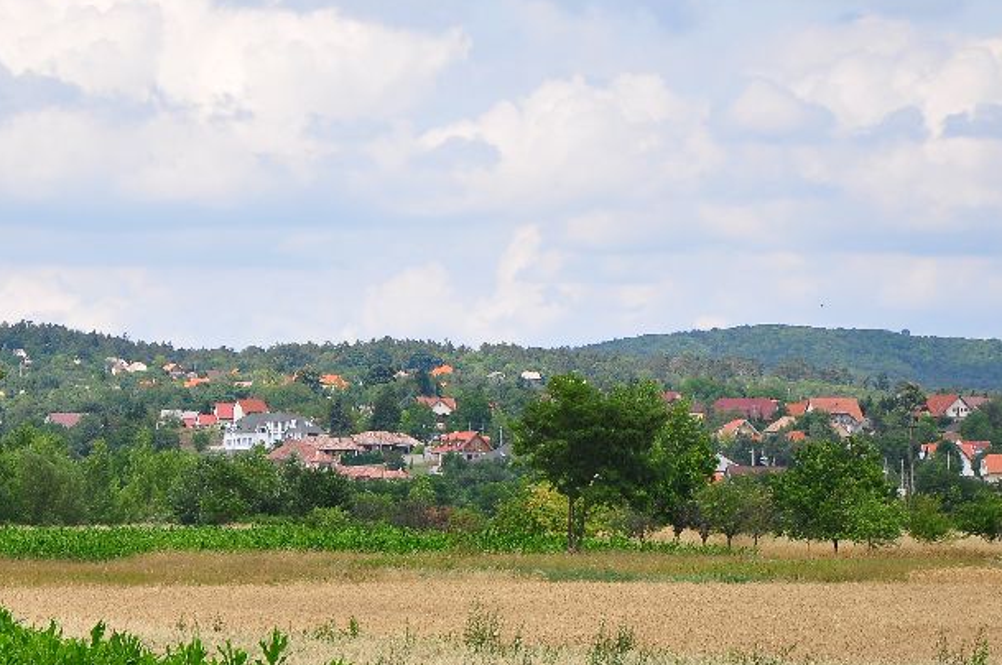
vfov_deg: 5.2
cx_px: 410
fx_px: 7360
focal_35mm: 265
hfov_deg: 7.8
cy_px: 382
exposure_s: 1/640
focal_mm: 105
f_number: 6.3
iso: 200
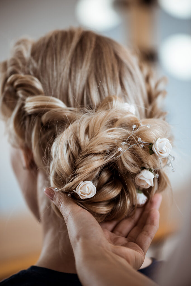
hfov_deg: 13.0
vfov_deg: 19.5
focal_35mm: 105
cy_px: 143
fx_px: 835
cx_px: 96
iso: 100
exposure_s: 1/200
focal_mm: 105
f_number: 3
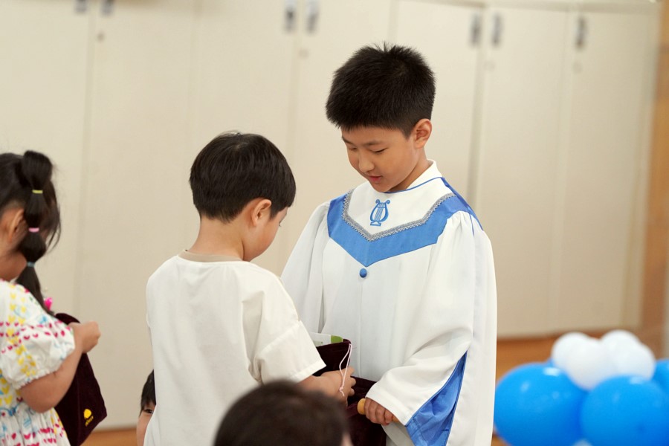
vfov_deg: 6.9
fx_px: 3716
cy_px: 223
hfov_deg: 10.3
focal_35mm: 200
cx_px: 334
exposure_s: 1/250
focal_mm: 200
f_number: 4
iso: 2500
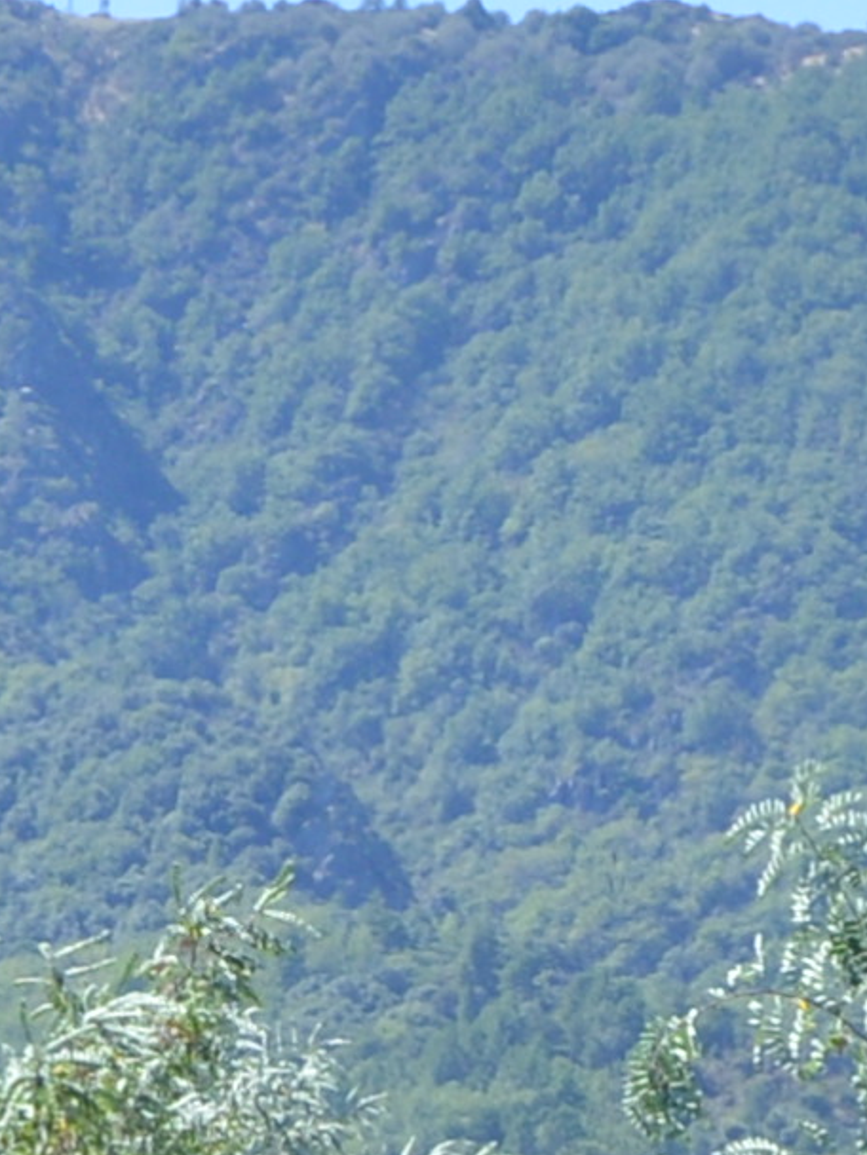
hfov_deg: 4.3
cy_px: 1681
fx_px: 11421
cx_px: 981
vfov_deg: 5.7
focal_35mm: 342
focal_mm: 24
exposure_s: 1/200
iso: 100
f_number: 7.1
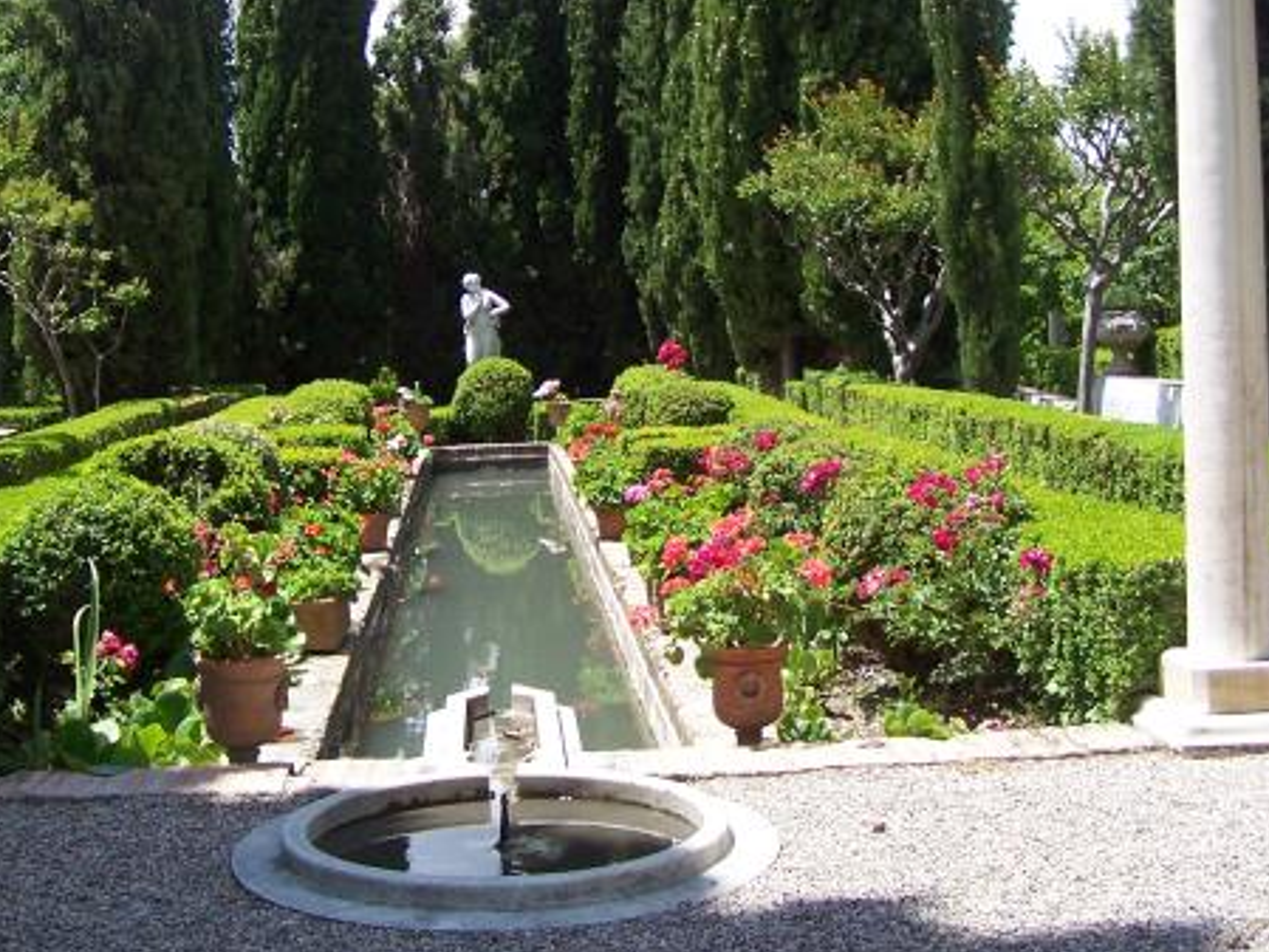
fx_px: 2017
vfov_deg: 26.5
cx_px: 537
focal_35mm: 55
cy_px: 345
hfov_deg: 34.9
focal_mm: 6.3
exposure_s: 1/750
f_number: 2.8
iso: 80
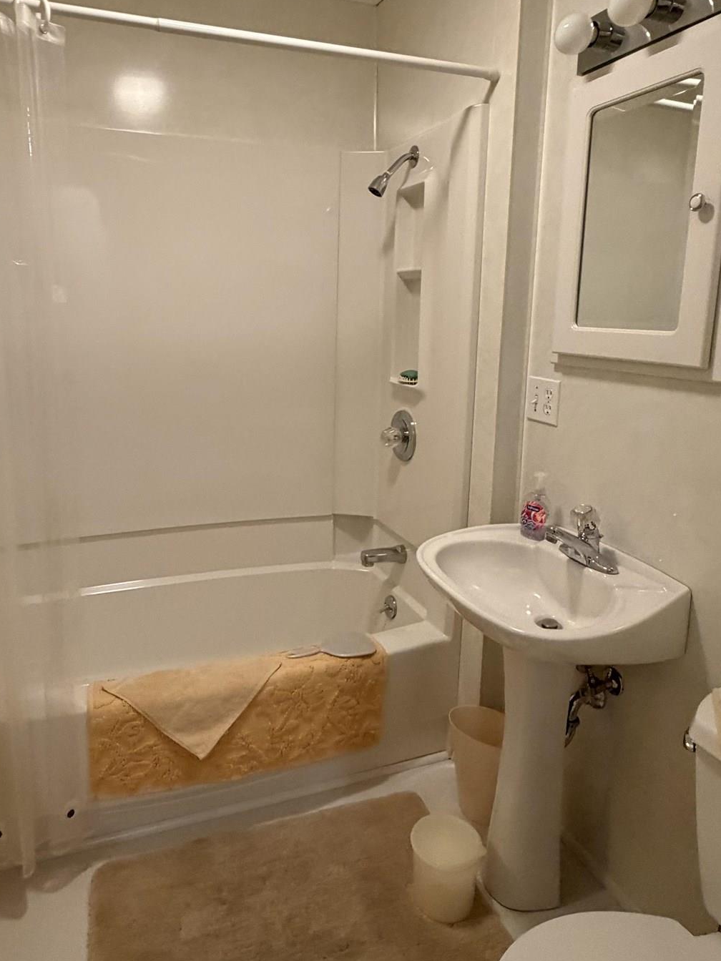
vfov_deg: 71.4
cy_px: 425
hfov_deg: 56.7
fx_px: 667
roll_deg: -0.5
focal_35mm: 24
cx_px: 322
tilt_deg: -9.1
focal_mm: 2.22
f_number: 2.2
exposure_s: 1/60
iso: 500
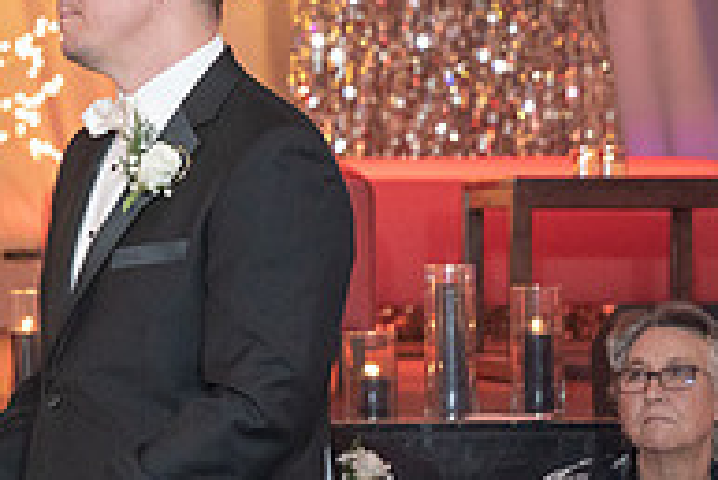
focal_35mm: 210
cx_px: -268
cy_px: 318
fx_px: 4191
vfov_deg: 6.6
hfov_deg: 9.6
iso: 4000
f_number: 4
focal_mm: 70
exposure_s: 1/125
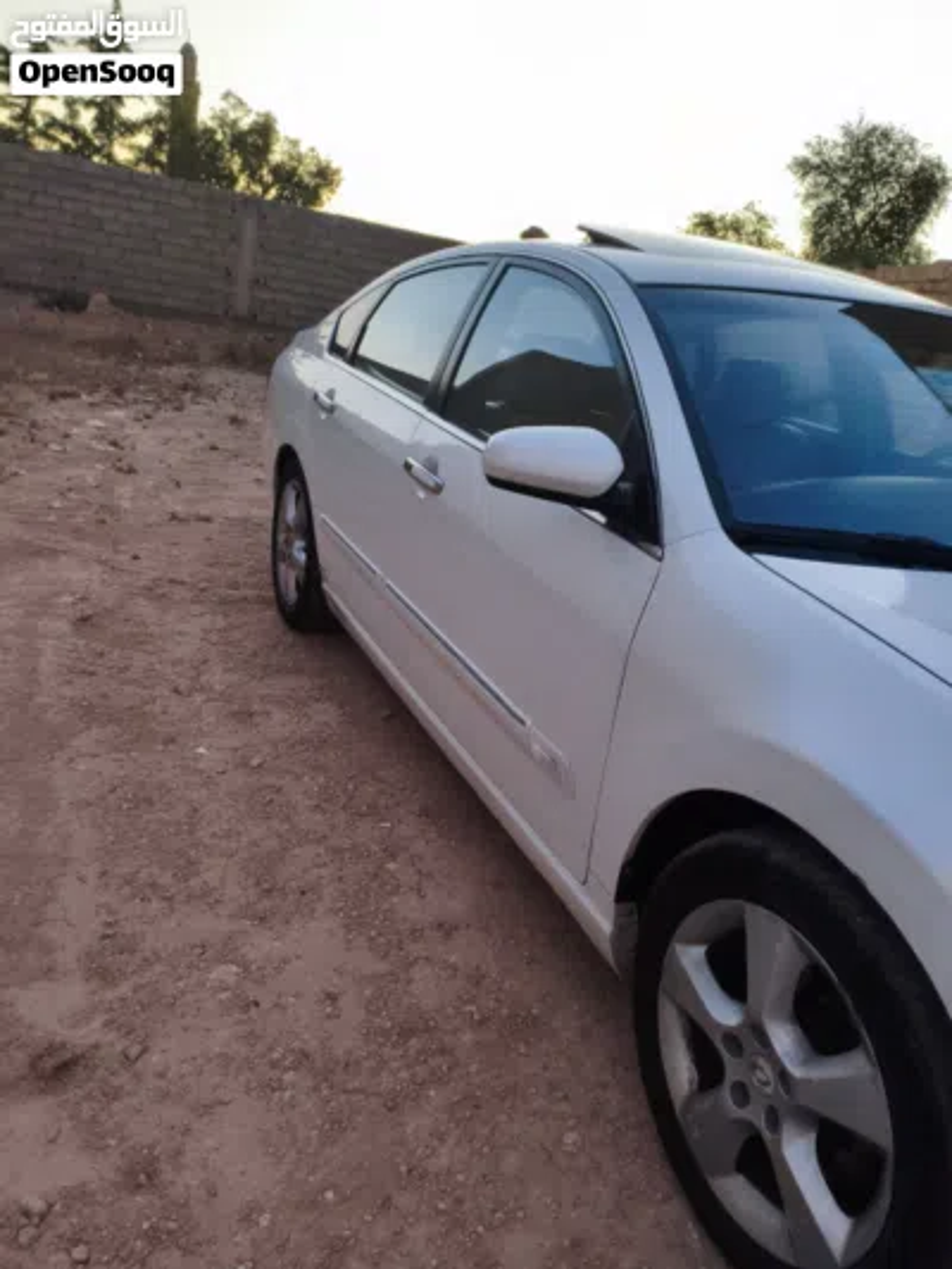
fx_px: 953
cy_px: 634
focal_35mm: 26
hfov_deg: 53.1
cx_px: 476
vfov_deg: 67.3
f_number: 1.5
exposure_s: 1/450
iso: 500
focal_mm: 4.94
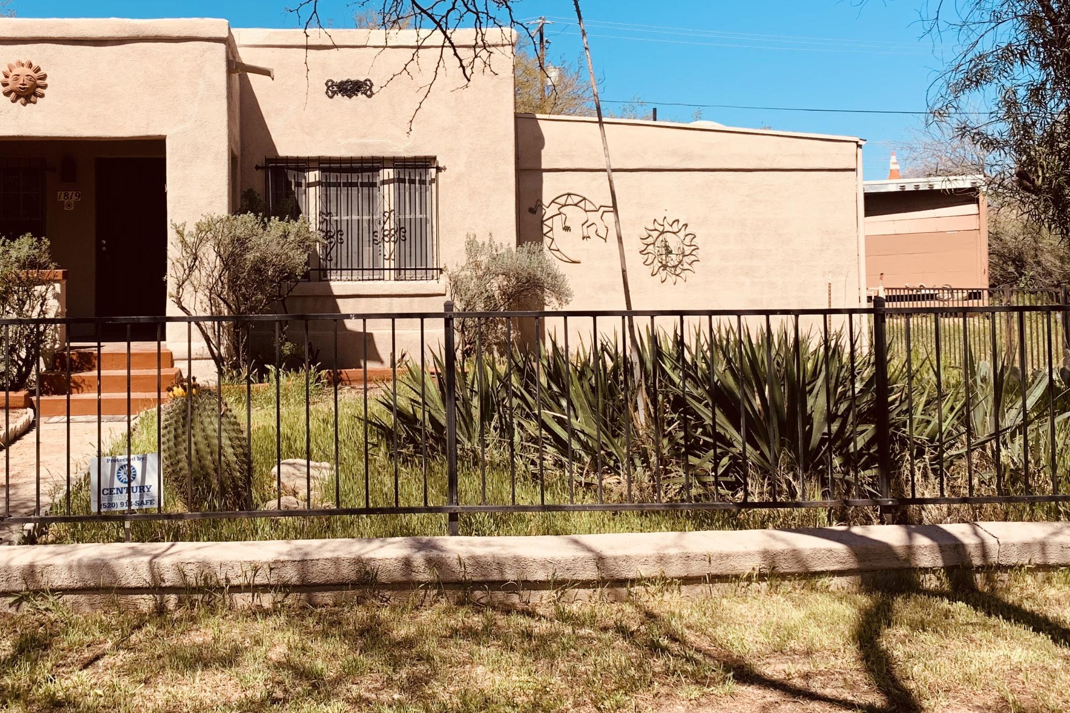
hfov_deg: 47.7
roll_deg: -0.3
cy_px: 238
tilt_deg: +1.5
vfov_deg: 33.1
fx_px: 1189
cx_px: 363
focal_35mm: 40
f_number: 1.8
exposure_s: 1/1992
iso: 25
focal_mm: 4.25
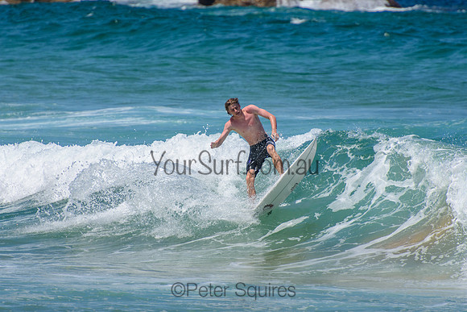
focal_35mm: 600
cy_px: 156
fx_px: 7785
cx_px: 234
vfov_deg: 2.3
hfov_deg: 3.4
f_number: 5.6
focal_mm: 400
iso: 250
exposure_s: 1/2000
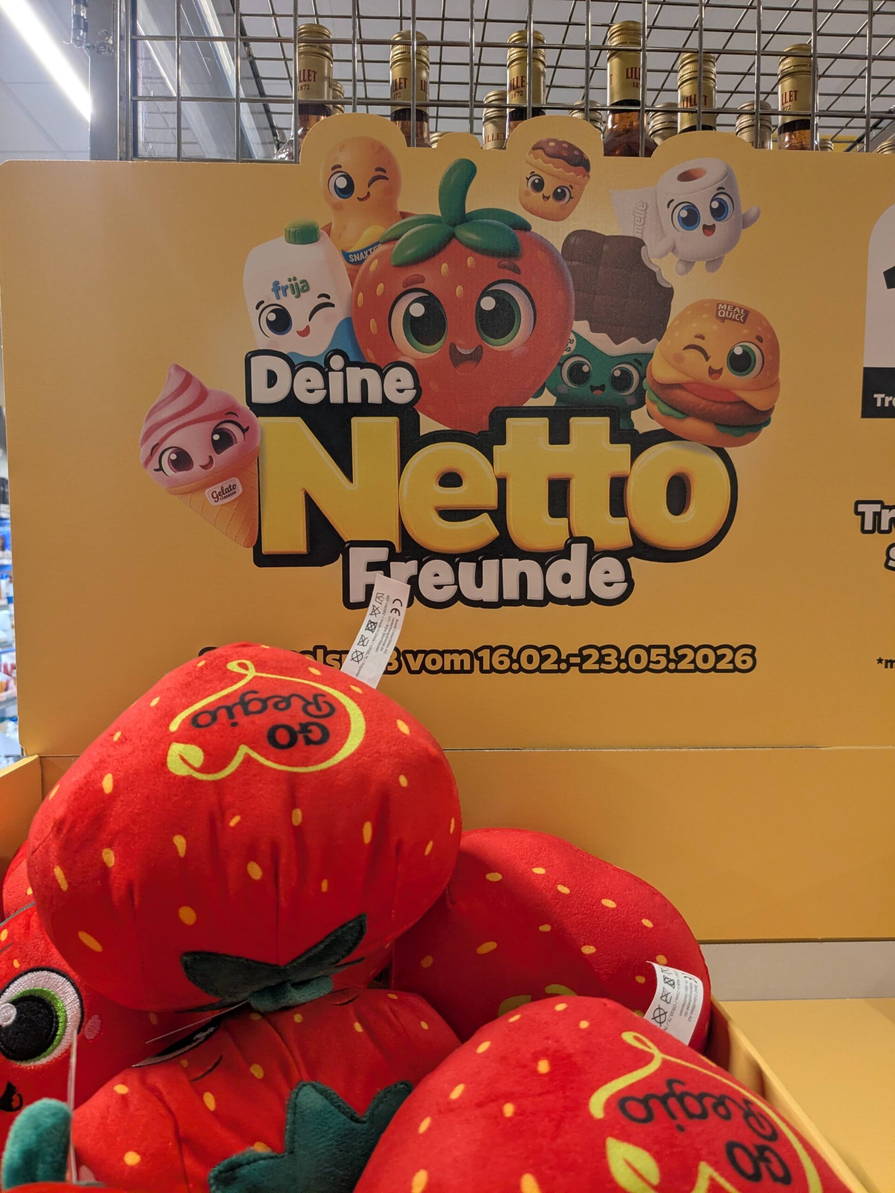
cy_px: 596
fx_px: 931
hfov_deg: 51.4
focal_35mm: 27
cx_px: 448
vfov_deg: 65.3
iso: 107
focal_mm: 4.38
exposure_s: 1/99.9
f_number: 1.73
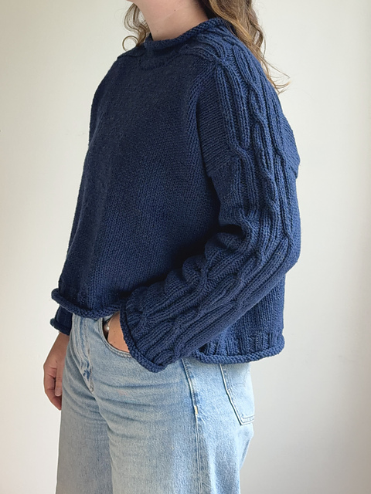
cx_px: 186
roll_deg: -0.4
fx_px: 686
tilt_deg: -4.1
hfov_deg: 30.3
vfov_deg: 39.7
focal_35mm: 48
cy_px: 247
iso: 64
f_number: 1.78
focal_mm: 6.76
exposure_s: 1/273
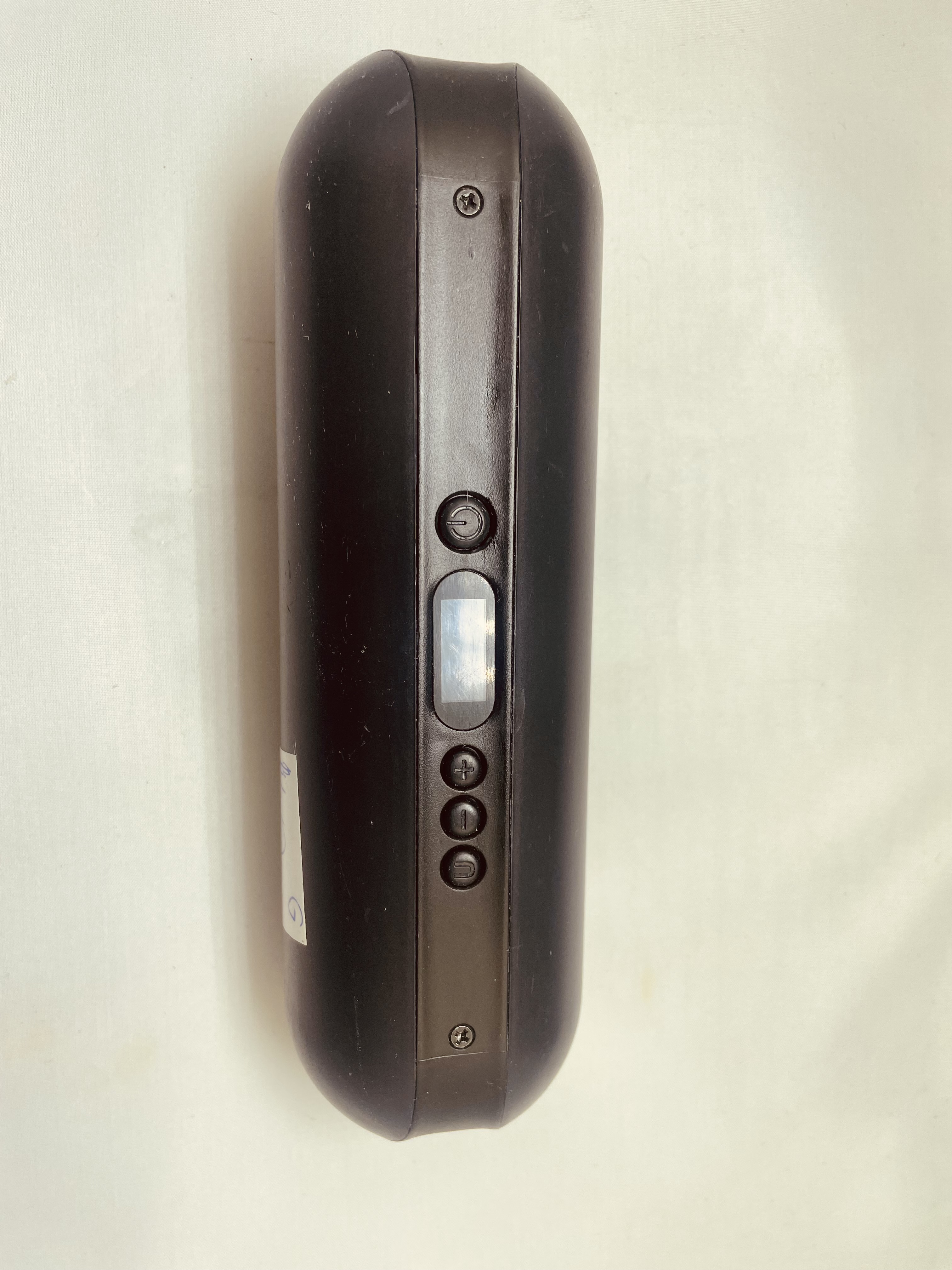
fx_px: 953
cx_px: 476
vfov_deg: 67.3
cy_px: 635
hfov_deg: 53.1
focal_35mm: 26
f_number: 1.6
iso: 32
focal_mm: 4.2
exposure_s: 1/670
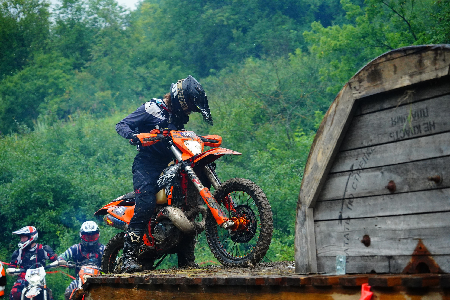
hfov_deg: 27.0
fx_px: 937
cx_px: 225
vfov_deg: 18.2
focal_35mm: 75
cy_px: 150
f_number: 3.5
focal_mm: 75
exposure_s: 1/6400
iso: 5000
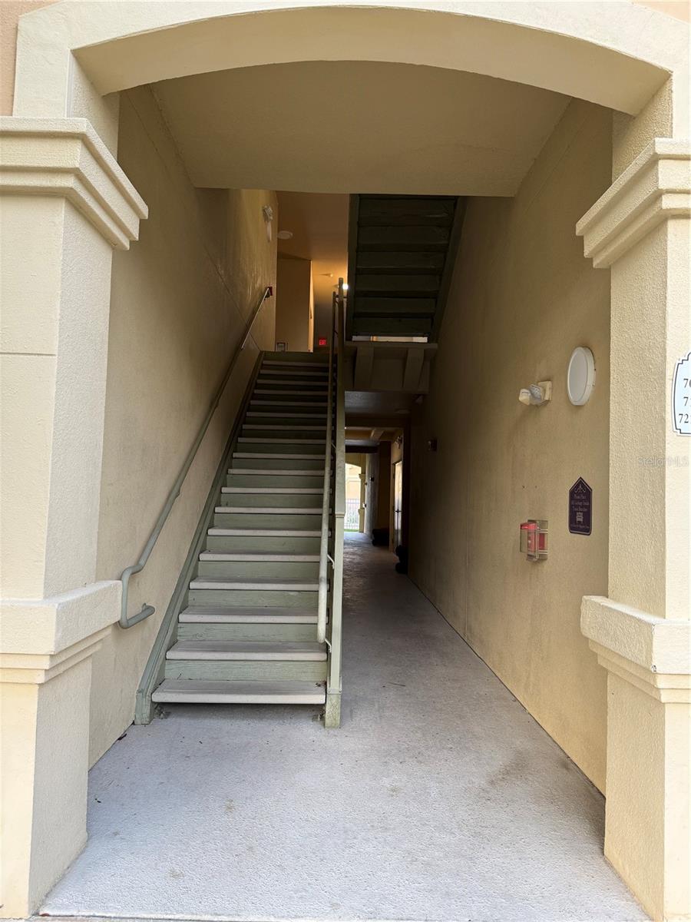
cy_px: 461
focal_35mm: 24
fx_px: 639
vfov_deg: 71.6
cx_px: 346
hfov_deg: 56.8
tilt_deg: +5.3
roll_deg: -1.6
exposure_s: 1/121
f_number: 1.78
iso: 100
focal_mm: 6.76
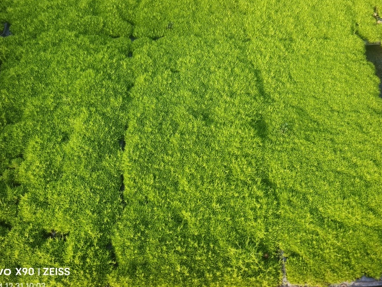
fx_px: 309
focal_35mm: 28
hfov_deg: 63.3
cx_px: 208
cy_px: 127
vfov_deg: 49.7
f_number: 1.75
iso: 72
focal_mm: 5.5
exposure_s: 1/132
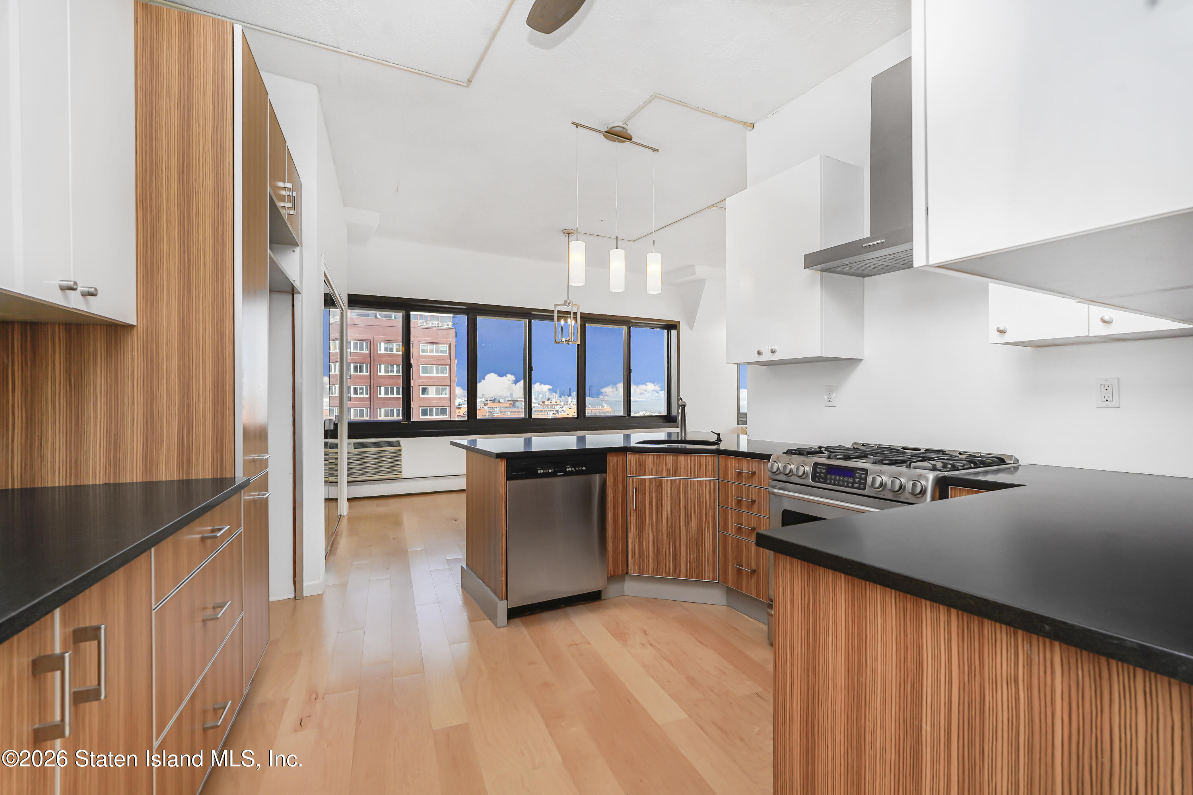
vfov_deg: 72.1
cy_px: 398
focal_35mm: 16
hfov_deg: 95.0
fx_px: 547
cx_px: 596
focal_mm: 16.5
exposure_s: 1/100
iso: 100
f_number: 8
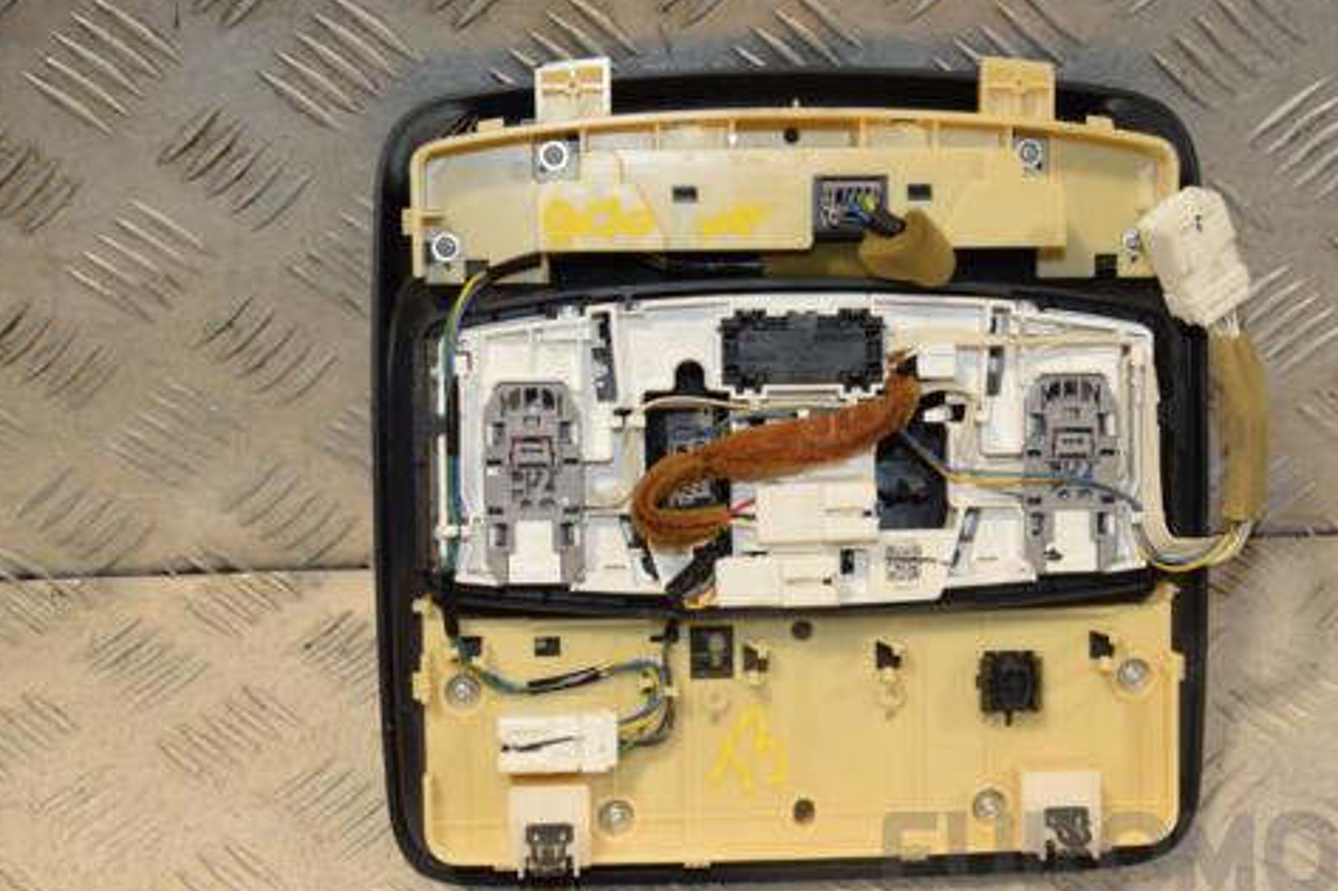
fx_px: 2476
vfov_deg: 20.4
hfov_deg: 30.1
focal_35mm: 67
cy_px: 478
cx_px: 829
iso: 800
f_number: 8
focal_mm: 35
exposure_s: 1/200
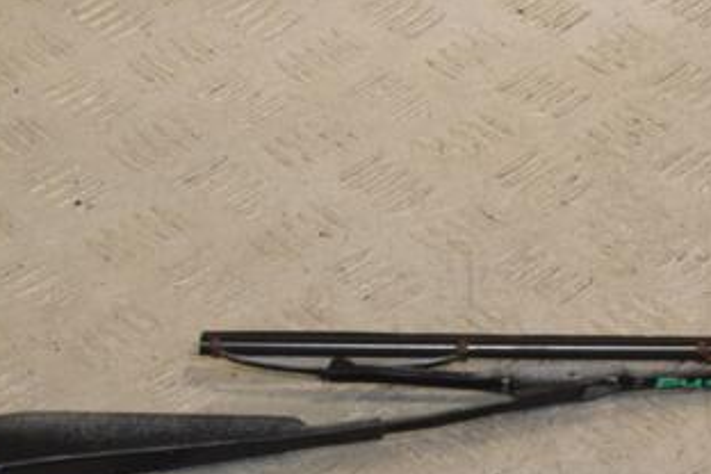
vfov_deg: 10.6
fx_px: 2567
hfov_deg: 15.7
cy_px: 264
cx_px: 474
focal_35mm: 130
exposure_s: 1/200
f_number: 9
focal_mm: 45
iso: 800
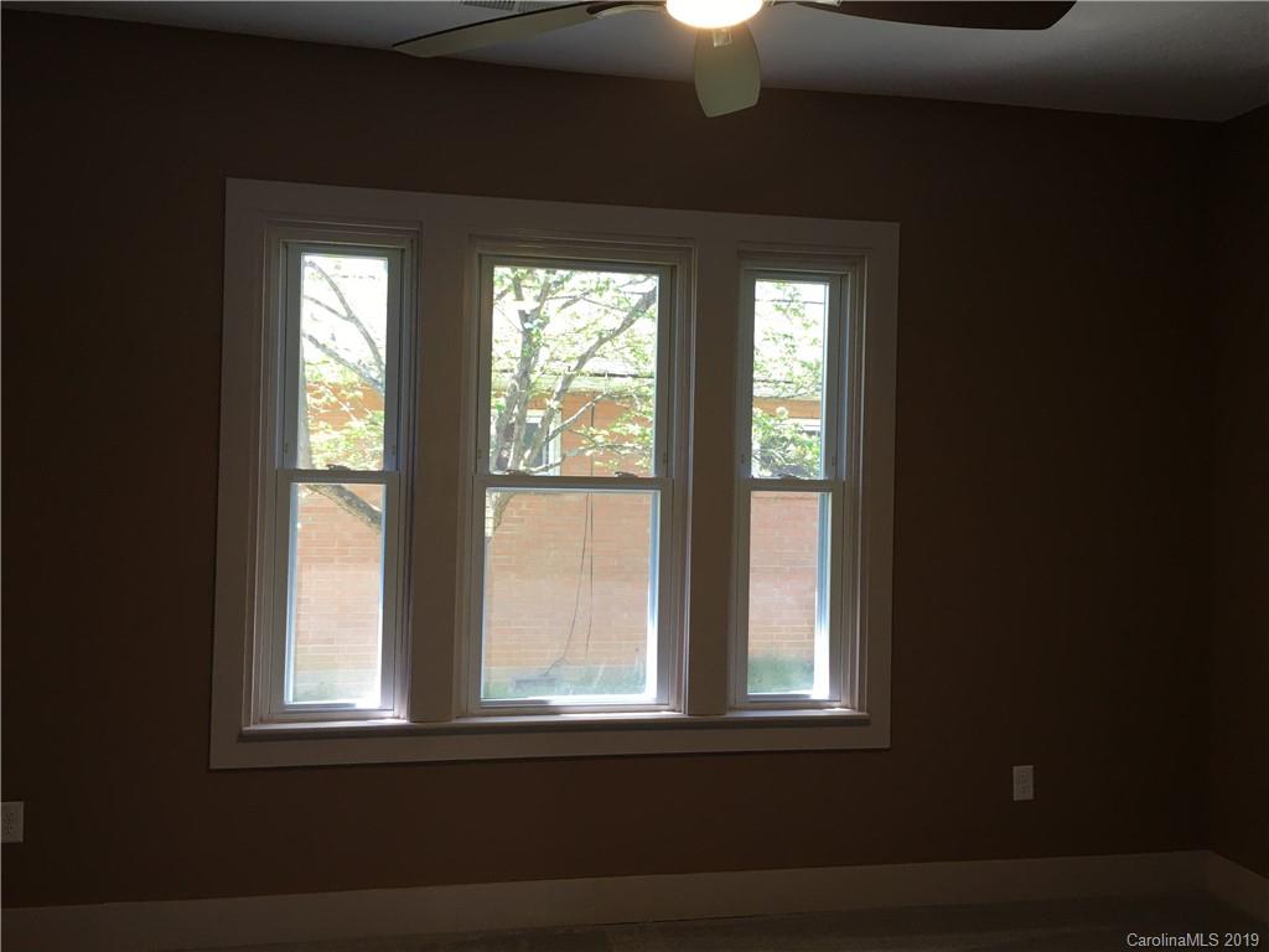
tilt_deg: +0.2
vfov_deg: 48.2
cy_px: 476
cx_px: 634
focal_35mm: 29
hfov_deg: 61.7
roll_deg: -1.8
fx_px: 1063
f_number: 2.2
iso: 25
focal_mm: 4.15
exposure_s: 1/30
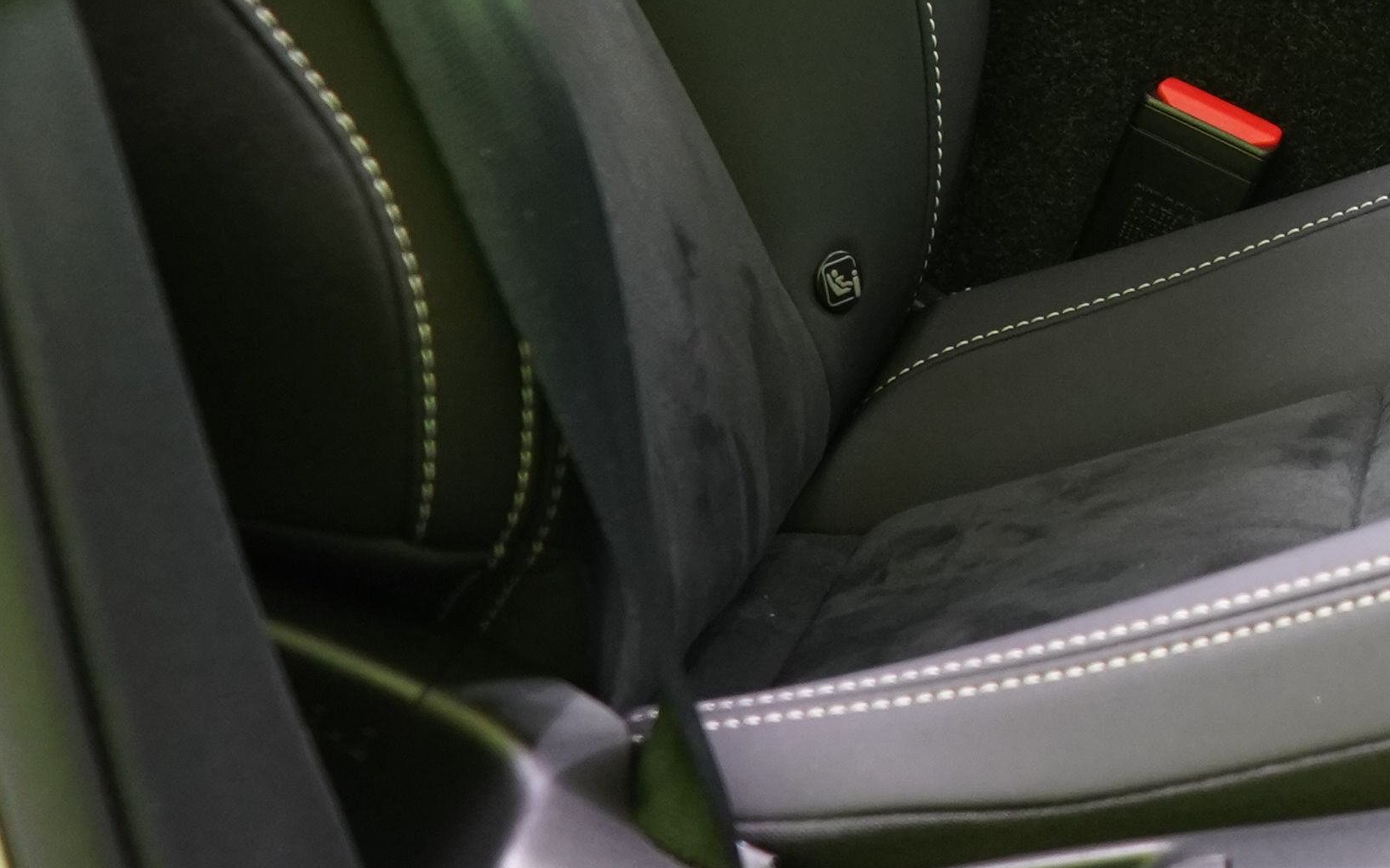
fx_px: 4091
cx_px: 1898
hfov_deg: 17.8
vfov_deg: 11.8
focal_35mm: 108
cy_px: -249
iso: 2000
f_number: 5
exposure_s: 1/20
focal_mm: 29
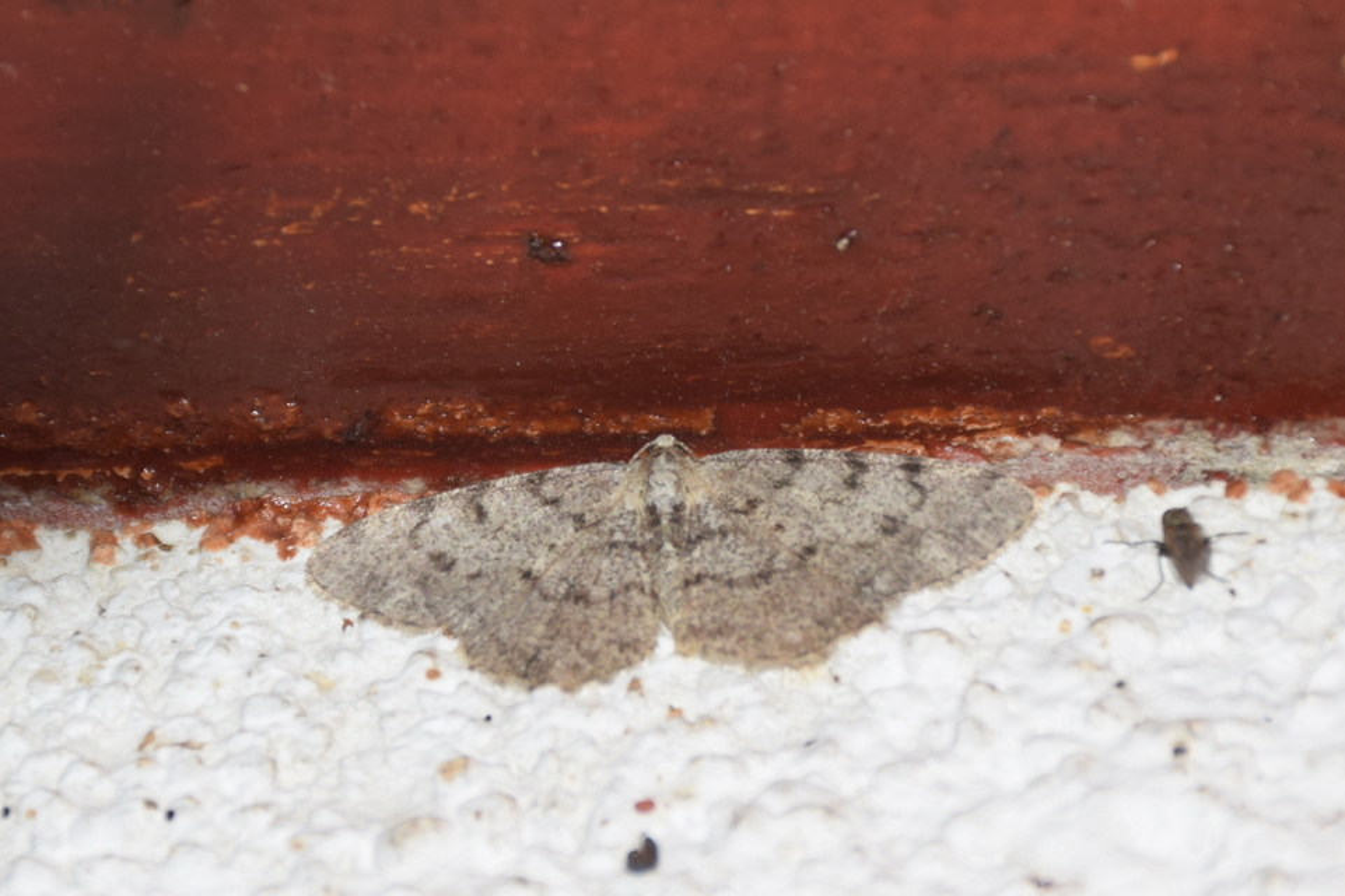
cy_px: 448
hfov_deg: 9.8
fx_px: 7843
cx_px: 672
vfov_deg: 6.5
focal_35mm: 210
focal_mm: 140
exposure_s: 1/60
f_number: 7.1
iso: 320
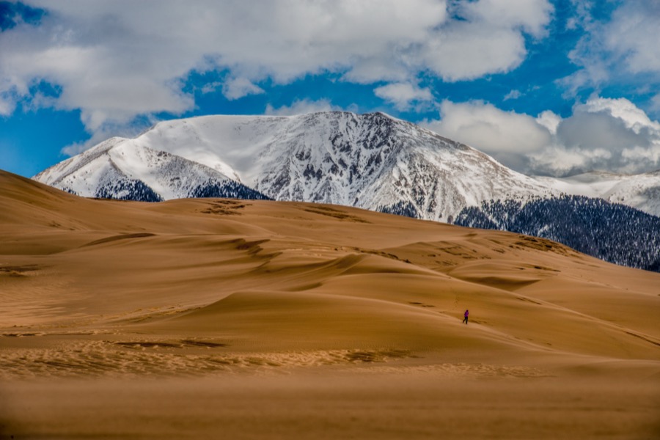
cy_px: 220
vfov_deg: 6.9
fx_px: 3666
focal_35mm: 200
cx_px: 330
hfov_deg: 10.3
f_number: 13
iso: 80
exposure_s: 1/200
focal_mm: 200
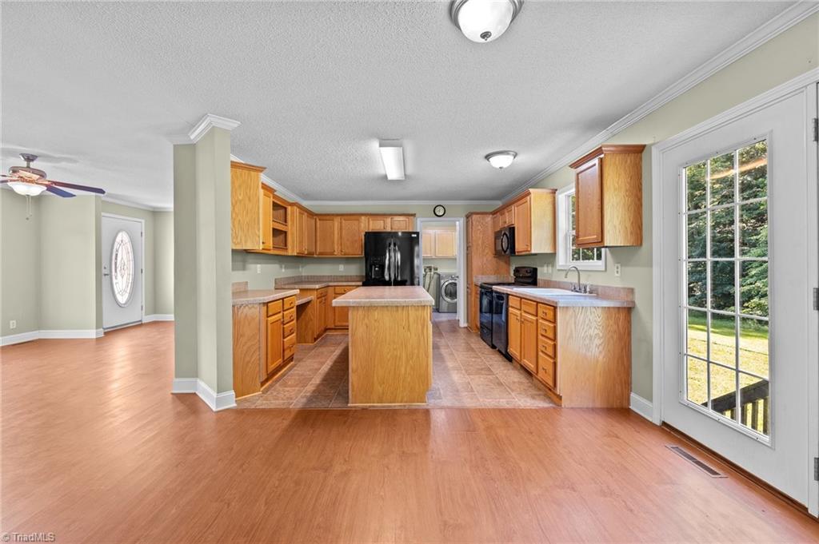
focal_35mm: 14
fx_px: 318
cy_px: 272
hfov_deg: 104.3
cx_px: 410
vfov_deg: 81.1
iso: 200
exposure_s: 1
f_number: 8
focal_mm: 14
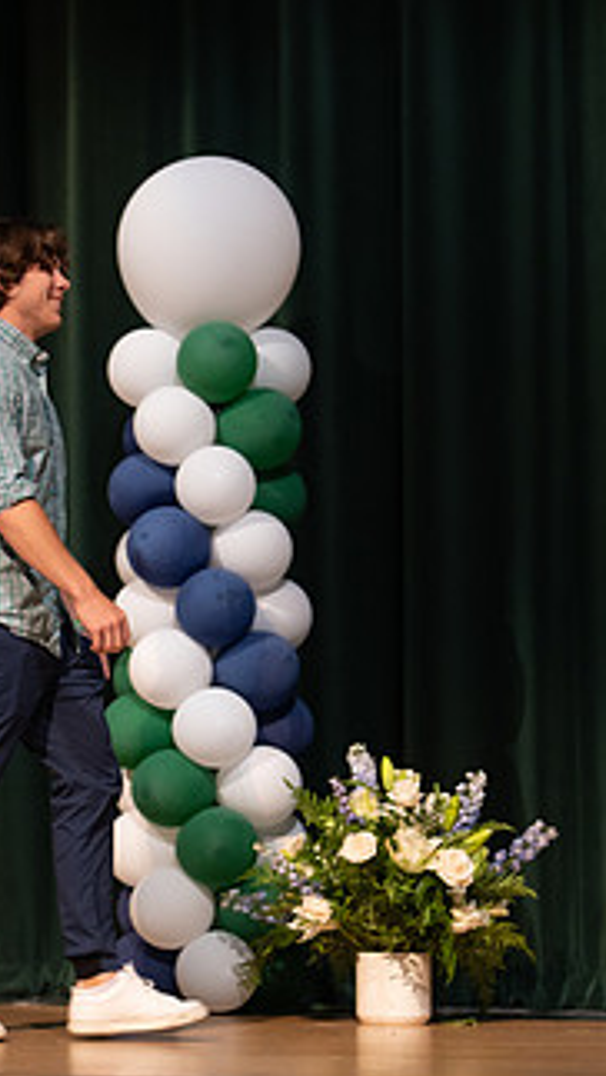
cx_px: 10
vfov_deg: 20.0
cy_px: 580
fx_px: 3053
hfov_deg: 11.2
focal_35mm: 107
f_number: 1.2
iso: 500
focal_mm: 50
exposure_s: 1/320
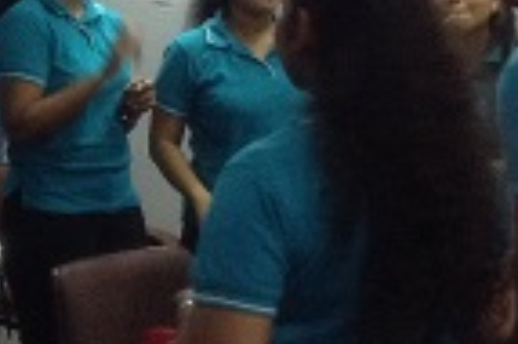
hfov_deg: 16.5
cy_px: 27
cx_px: -65
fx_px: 1725
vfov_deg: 11.3
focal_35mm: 120
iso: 200
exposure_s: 1/15
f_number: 2.4
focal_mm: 3.3
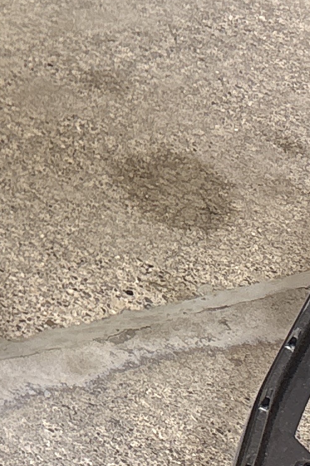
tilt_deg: -27.1
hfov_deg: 7.4
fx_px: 1900
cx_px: -830
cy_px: -185
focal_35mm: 147
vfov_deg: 13.3
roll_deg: -2.0
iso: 64
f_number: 1.6
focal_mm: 5.96
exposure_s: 1/120
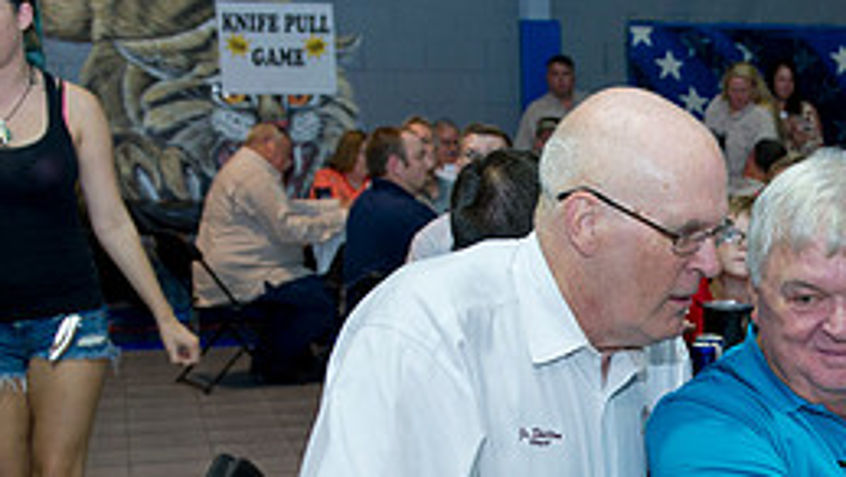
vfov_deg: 15.7
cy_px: 516
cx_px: 748
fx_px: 1683
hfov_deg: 27.3
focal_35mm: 75
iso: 1250
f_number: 5
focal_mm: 32
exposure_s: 1/160
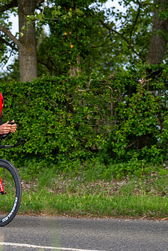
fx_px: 1063
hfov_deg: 8.9
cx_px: -23
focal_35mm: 152
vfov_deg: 13.5
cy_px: 135
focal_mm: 93
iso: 1250
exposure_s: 1/800
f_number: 4
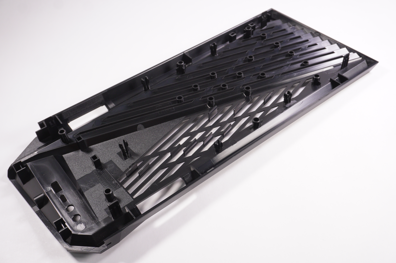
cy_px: 132
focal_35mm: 36
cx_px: 198
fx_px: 396
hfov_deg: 53.2
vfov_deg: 36.8
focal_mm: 24
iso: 640
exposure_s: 1/200
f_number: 6.3
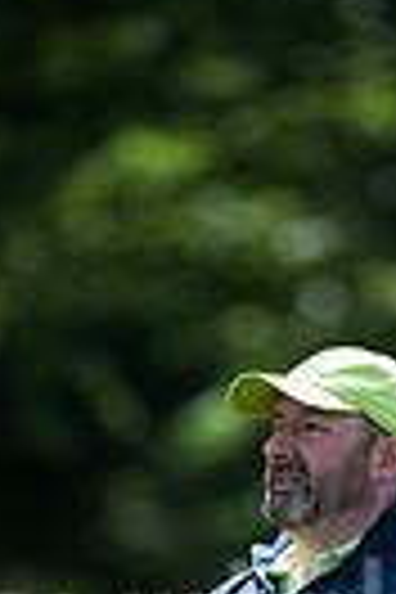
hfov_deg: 1.3
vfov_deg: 2.0
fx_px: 16845
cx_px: 277
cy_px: 873
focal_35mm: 1021
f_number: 4.5
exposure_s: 1/800
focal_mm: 300
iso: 320
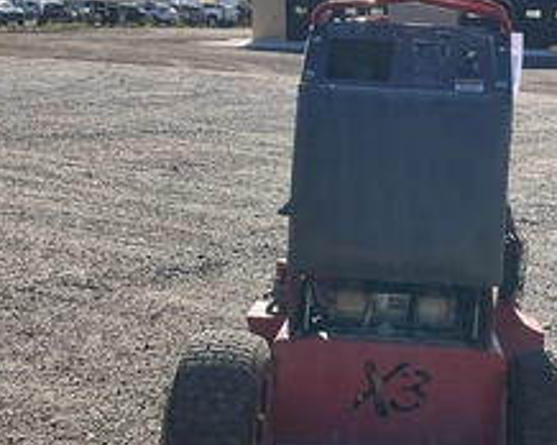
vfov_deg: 29.1
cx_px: 378
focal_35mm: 52
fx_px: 856
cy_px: 235
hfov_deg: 35.6
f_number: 1.8
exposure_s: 1/792
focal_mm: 3
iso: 25
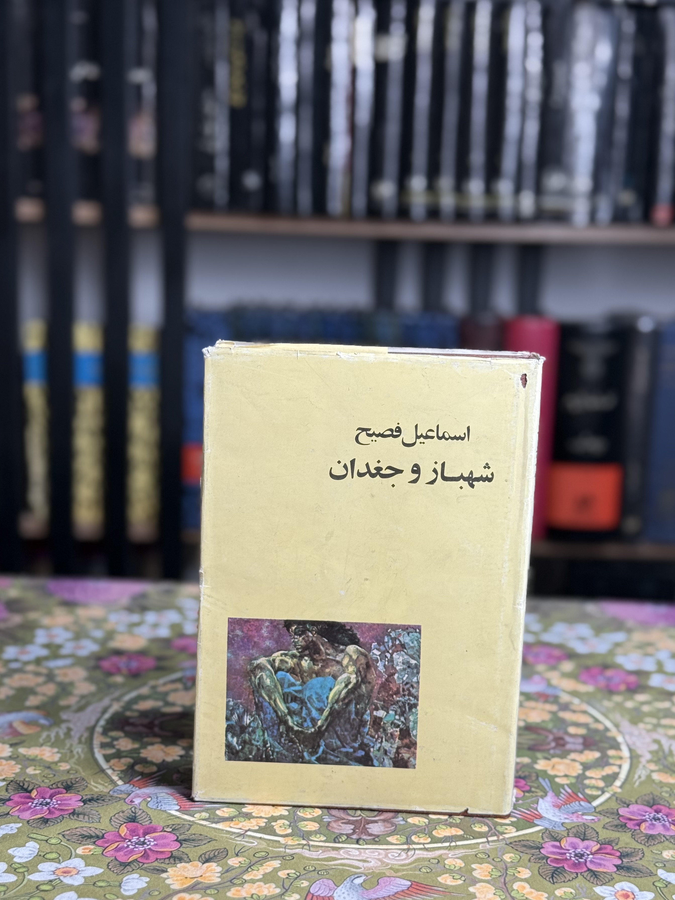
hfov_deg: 27.0
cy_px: 498
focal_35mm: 54
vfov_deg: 35.5
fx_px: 1404
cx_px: 364
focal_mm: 6.76
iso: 64
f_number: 1.78
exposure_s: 1/100
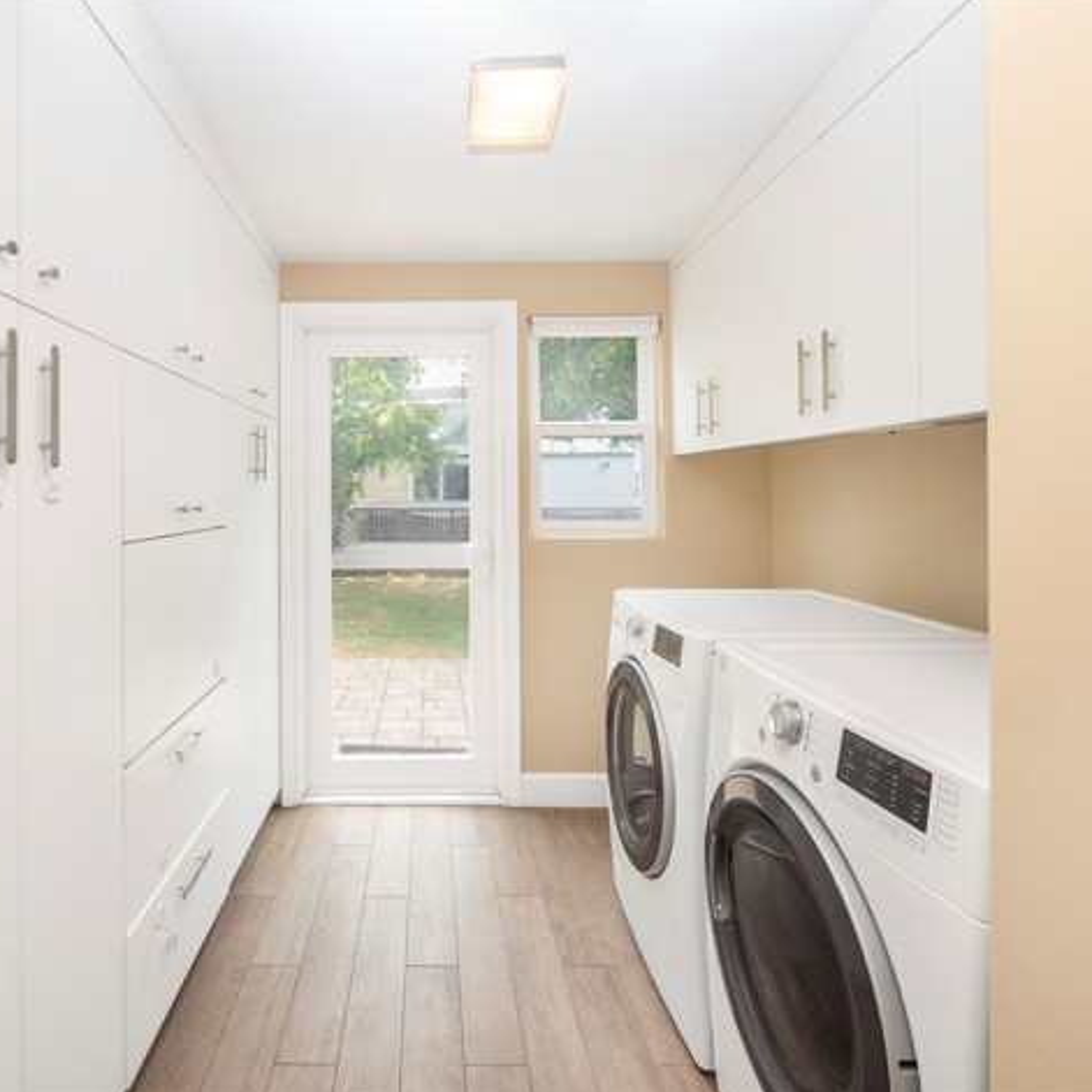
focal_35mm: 18
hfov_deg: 79.5
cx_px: 424
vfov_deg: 80.7
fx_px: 642
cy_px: 546
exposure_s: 1/40
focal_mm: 7
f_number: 8
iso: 320
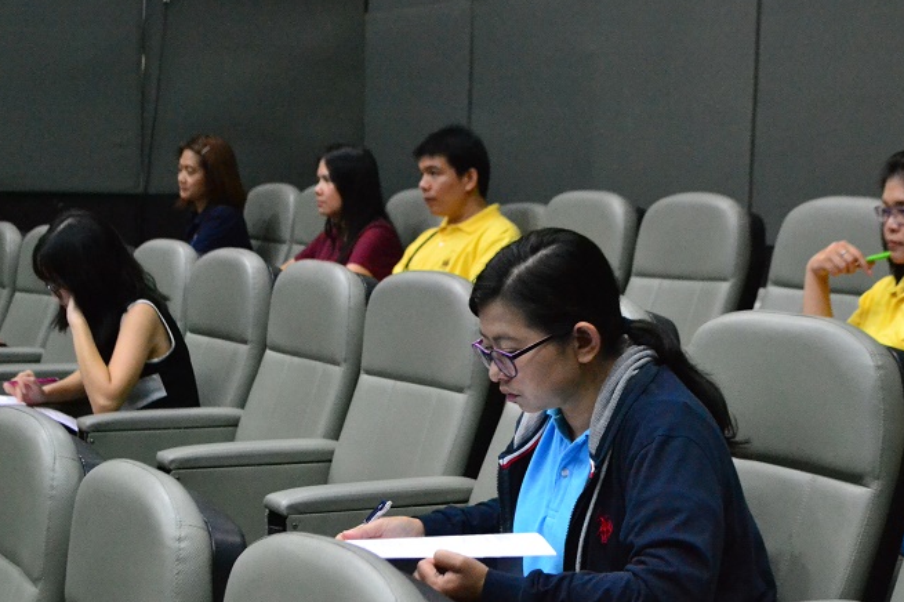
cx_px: 533
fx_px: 1932
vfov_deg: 17.7
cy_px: 310
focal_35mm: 77
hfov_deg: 26.3
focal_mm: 42
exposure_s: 1/50
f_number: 5.3
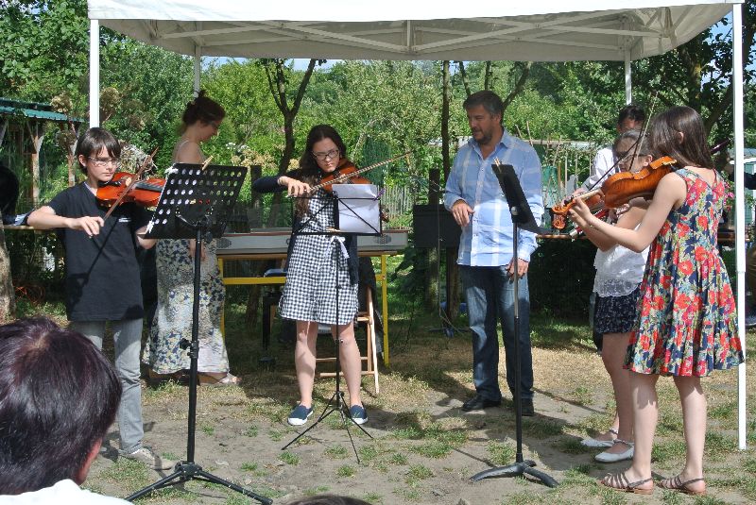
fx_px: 1282
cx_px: 378
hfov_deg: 32.9
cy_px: 252
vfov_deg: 22.3
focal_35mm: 61
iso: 100
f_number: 11
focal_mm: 22.7
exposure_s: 1/125
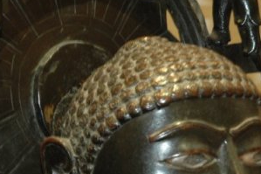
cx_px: 19
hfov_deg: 11.7
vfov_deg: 7.9
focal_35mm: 174
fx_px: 1261
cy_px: 131
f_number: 5.6
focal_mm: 48
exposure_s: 1/6
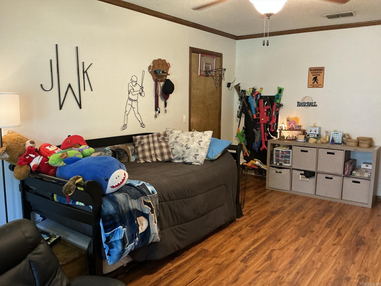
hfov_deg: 63.4
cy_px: 143
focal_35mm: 28
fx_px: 308
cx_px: 190
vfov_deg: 49.7
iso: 250
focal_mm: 3
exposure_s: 1/60
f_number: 1.8
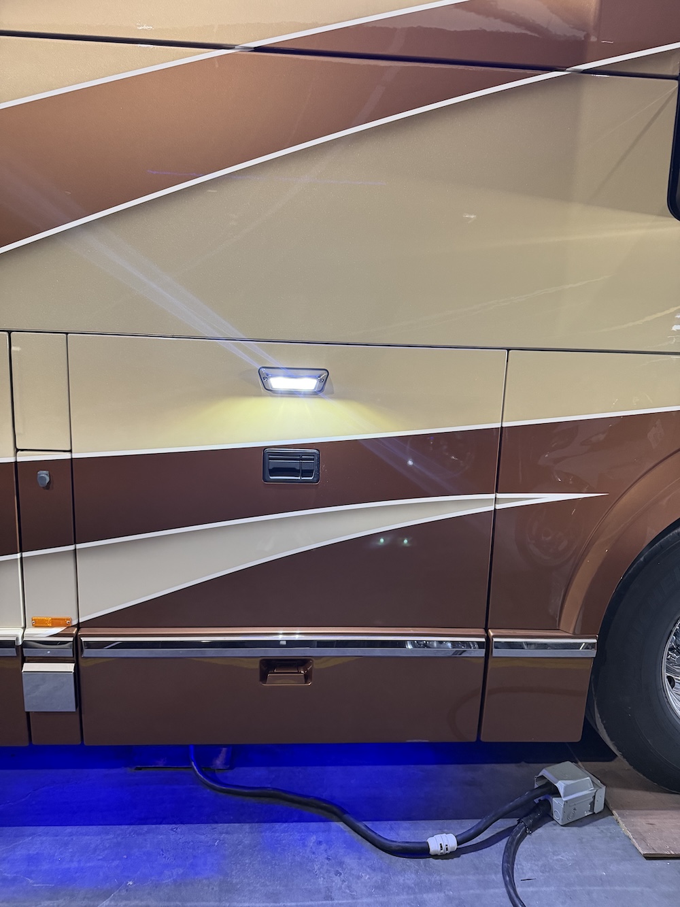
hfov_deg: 56.8
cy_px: 454
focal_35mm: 24
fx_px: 629
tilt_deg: -8.6
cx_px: 340
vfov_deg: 71.6
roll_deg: -2.6
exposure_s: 1/60
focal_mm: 6.76
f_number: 1.78
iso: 500
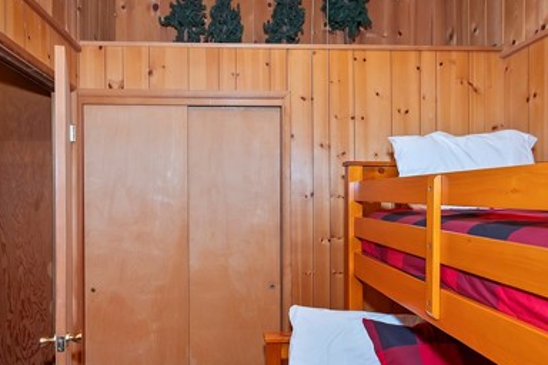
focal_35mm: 25
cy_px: 196
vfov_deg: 51.2
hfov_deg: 71.4
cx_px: 253
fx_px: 381
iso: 400
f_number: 8
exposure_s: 1/30
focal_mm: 10
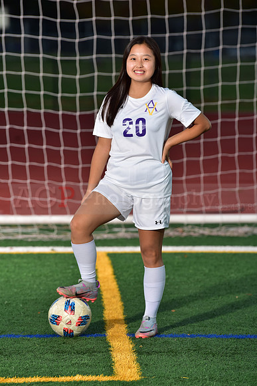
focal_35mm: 200
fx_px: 2140
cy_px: 193
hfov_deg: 6.9
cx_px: 128
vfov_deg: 10.3
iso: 250
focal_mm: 200
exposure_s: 1/200
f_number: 4.5
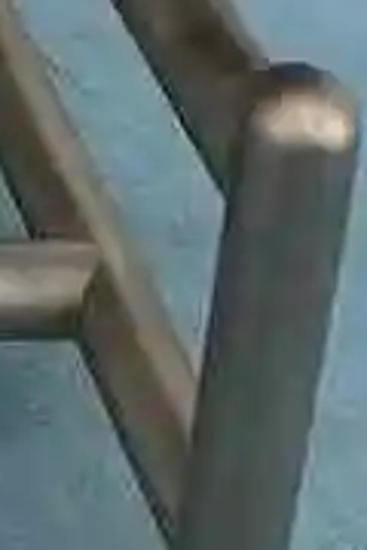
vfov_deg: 12.2
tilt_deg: -23.0
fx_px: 2125
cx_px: -370
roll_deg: -1.3
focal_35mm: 139
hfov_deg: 9.2
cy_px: -712
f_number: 1.78
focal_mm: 6.86
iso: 80
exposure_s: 1/121
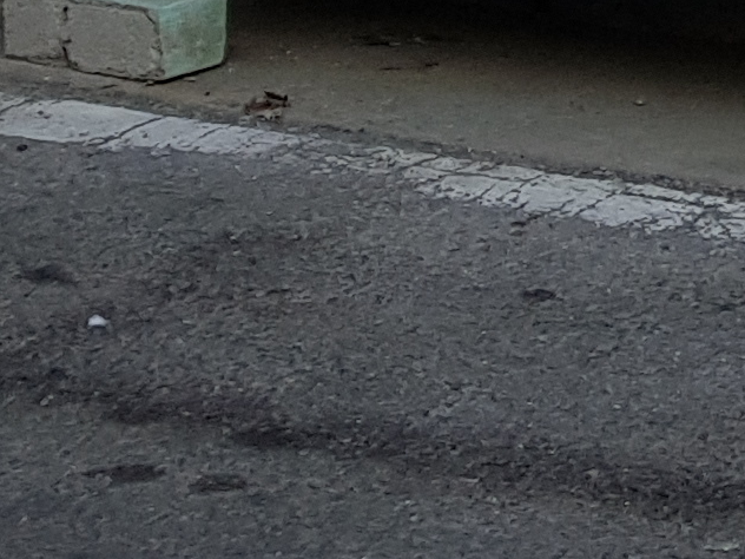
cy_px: -938
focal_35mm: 166
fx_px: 3573
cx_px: 1728
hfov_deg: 10.4
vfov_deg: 8.0
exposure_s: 1/850
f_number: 1.7
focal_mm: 4.3
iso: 40
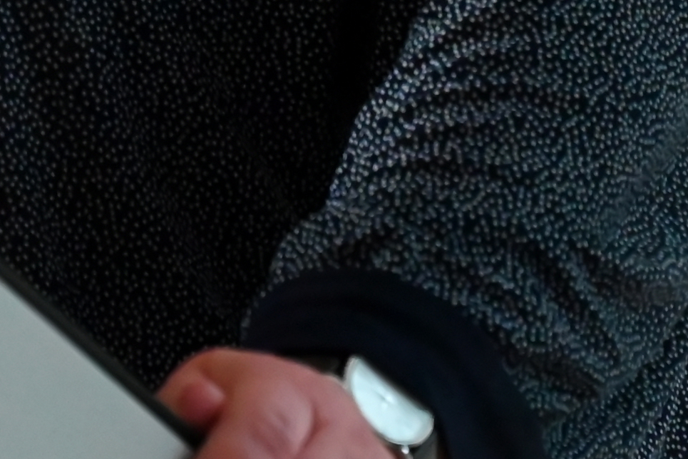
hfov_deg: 2.7
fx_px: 14299
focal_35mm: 748
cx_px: -615
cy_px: -431
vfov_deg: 1.8
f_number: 4
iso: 5000
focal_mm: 120
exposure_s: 1/125
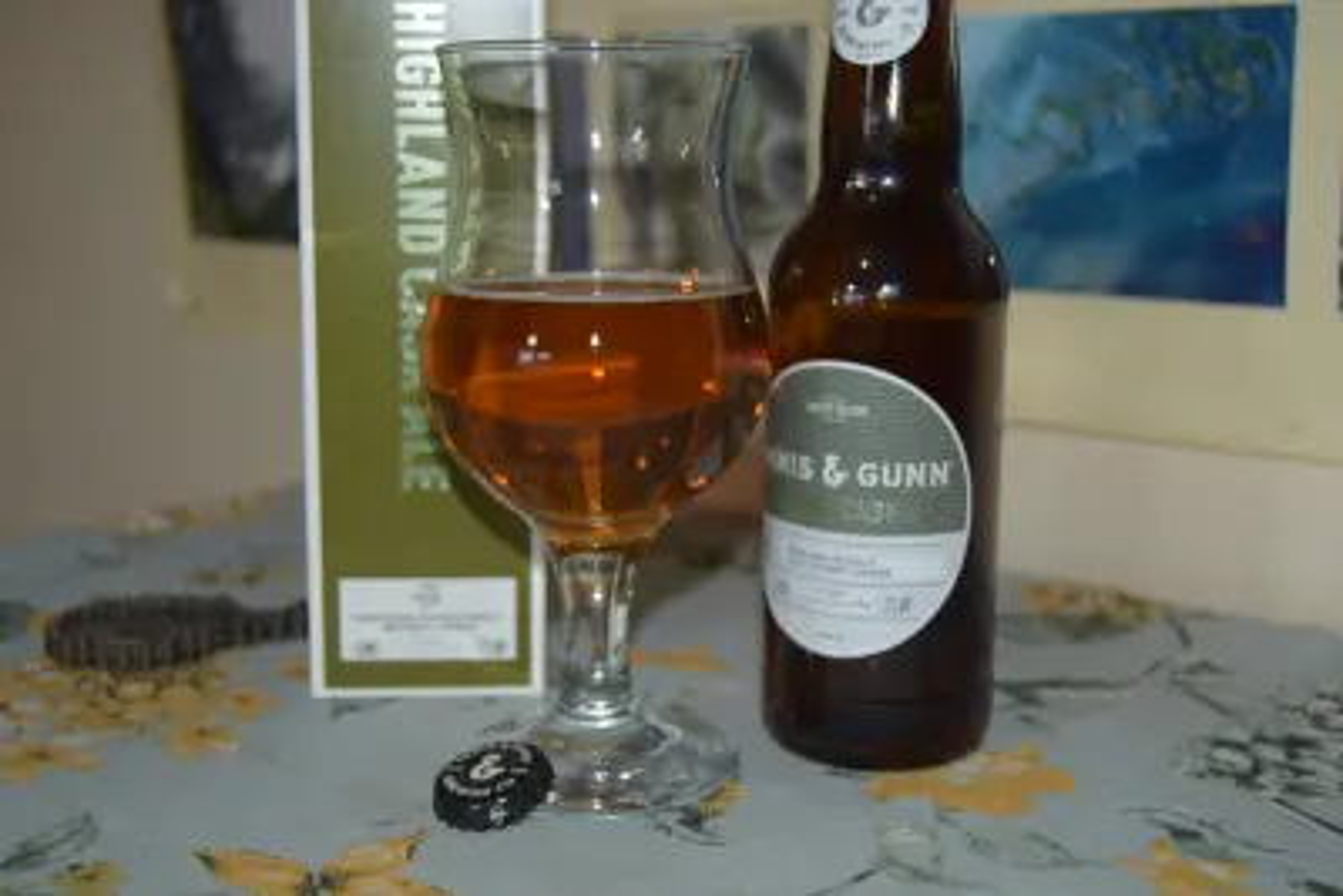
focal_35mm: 48
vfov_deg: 28.1
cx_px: 672
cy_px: 448
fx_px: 1791
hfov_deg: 41.1
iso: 250
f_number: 4.5
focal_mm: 32
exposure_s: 1/60
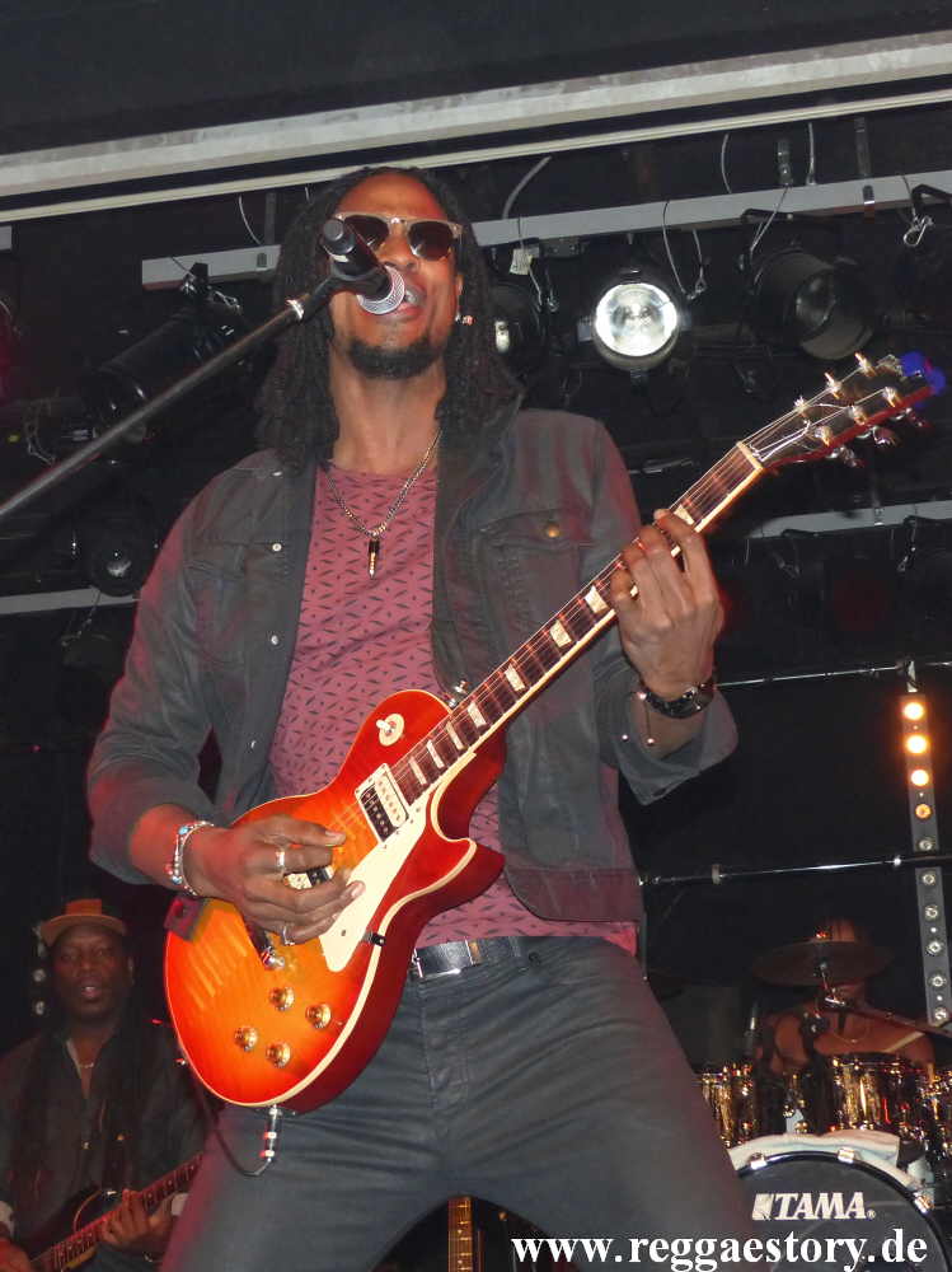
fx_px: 1835
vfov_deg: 38.2
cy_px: 636
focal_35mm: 50
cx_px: 476
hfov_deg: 29.1
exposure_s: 1/60
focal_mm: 9.1
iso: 400
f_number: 2.8
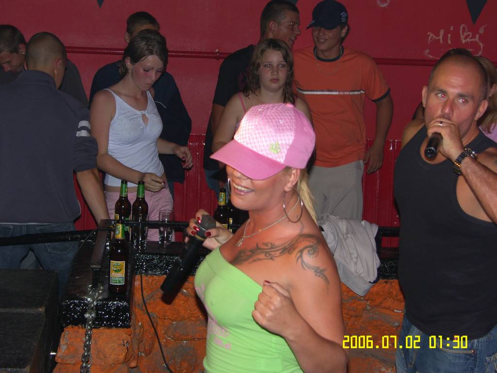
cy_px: 186
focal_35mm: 85
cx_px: 248
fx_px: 1220
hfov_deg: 23.0
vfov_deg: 17.4
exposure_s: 1/80
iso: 100
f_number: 3.2
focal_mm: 22
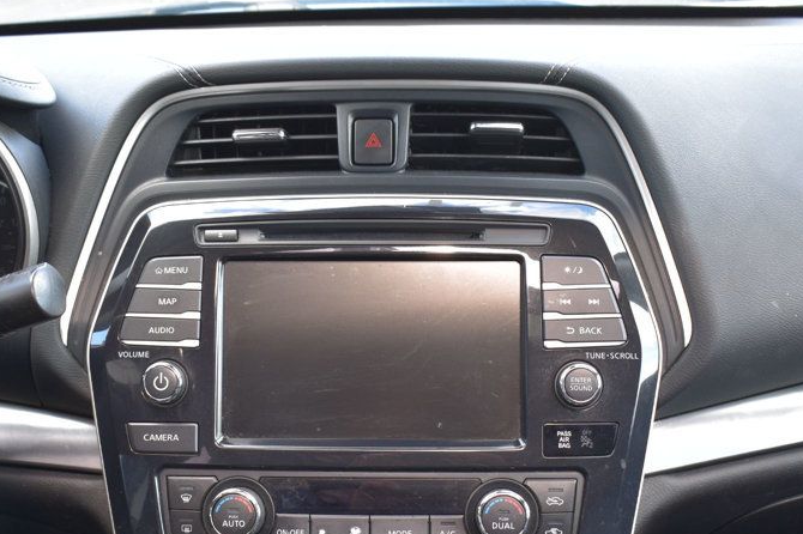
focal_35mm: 55
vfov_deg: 24.4
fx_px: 1226
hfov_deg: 36.3
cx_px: 394
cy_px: 366
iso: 400
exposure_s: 1/30
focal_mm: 24
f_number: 7.1
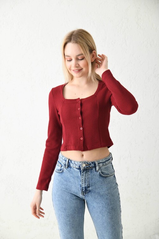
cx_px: 80
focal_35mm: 70
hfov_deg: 19.5
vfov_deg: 28.8
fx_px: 464
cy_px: 120
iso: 100
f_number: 5.6
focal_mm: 70
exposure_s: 1/160
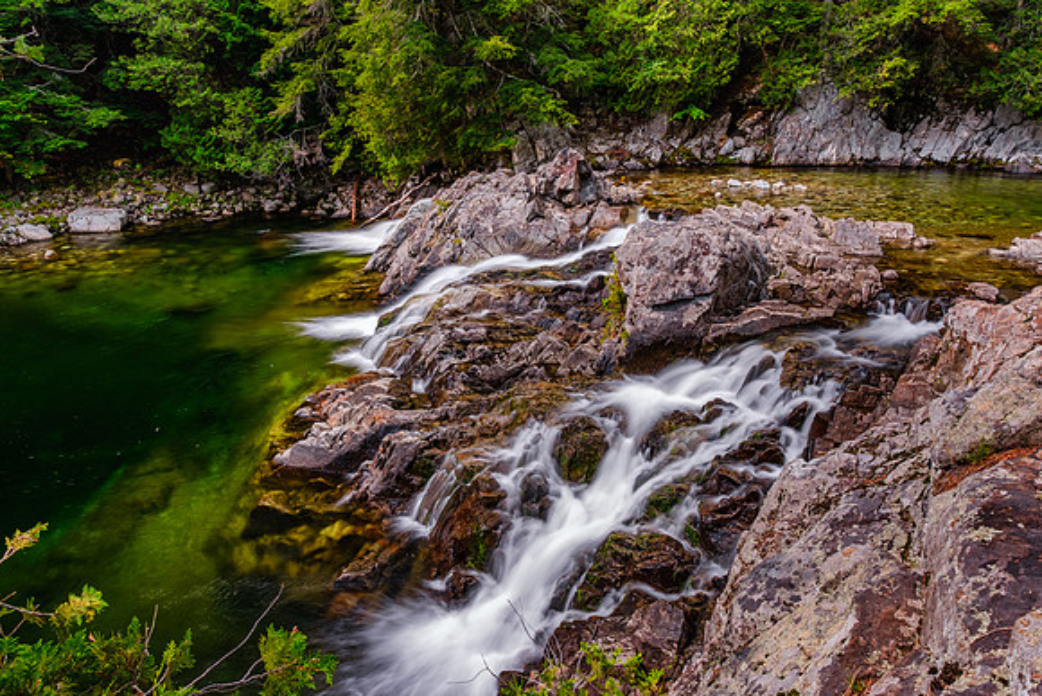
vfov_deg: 56.4
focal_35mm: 22
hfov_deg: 77.5
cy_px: 348
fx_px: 649
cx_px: 527
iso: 160
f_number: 8
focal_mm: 13.8
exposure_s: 1.1
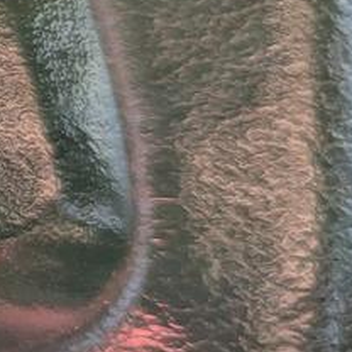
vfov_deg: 12.6
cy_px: -52
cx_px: -578
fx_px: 1565
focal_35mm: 136
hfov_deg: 10.5
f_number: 1.89
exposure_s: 1/278
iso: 53
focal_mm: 5.43
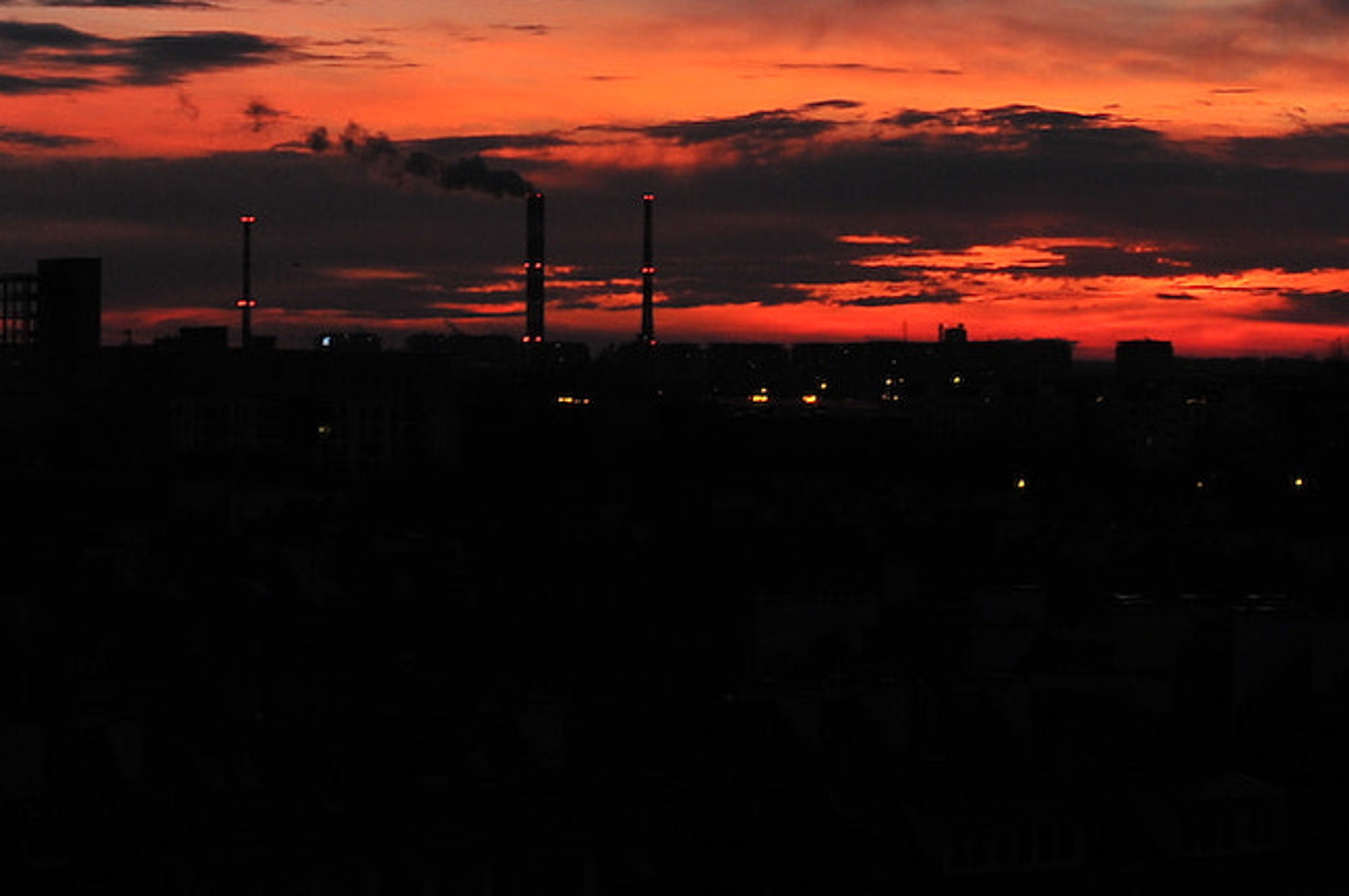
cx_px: 366
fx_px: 3855
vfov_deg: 13.1
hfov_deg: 19.7
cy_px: 67
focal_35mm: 103
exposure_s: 1/15
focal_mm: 28
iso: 320
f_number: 7.1
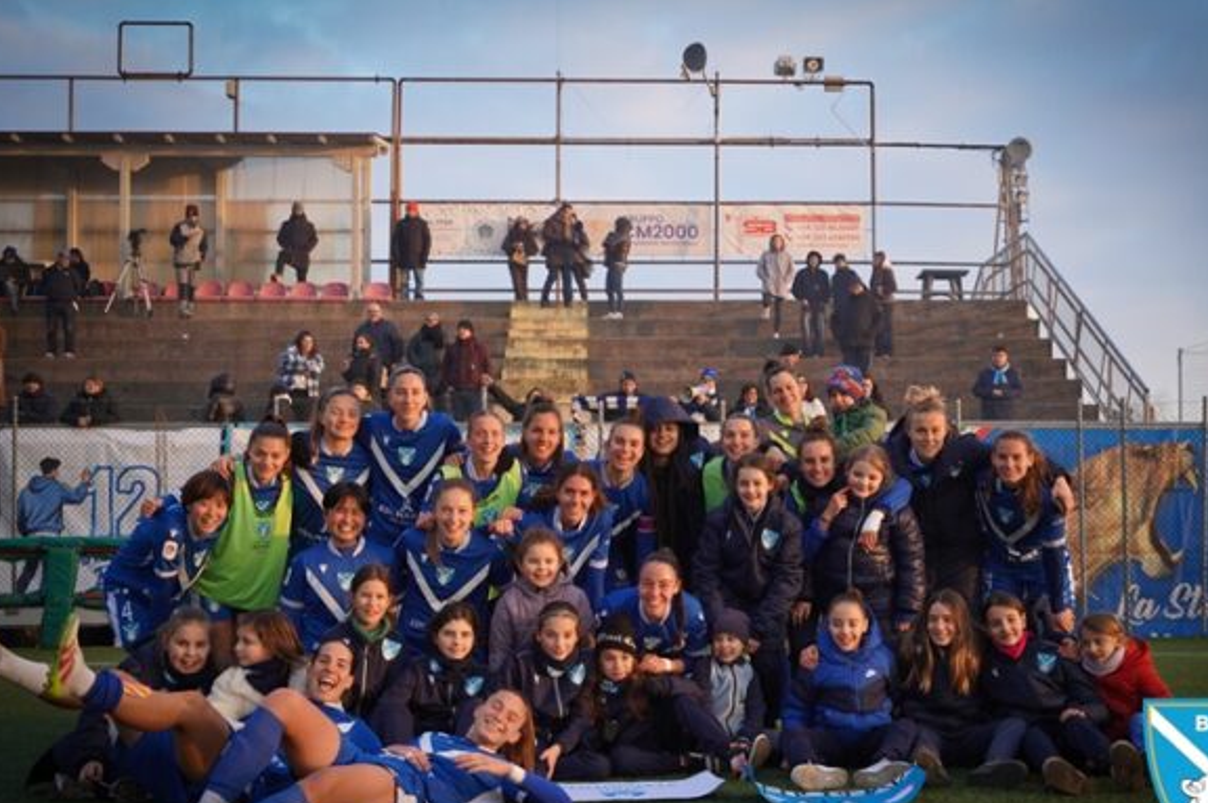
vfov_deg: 26.9
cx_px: 656
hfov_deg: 39.6
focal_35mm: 50
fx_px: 1676
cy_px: 440
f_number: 4
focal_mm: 45
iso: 250
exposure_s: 1/160
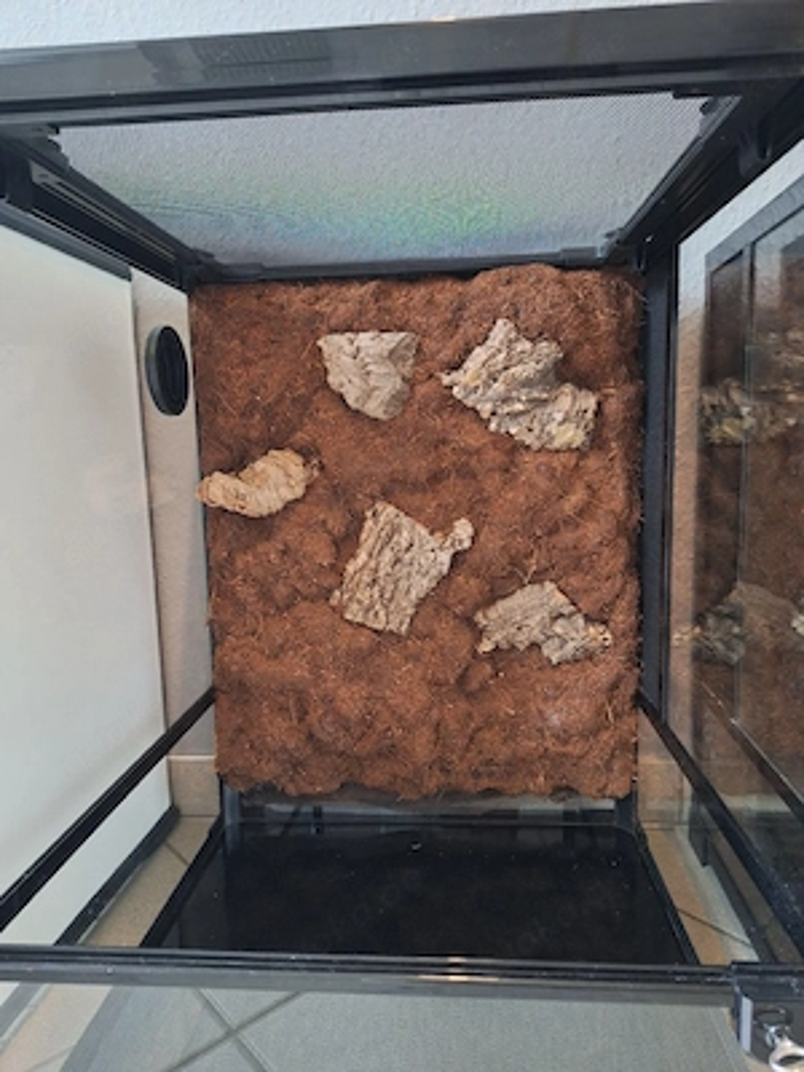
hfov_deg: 58.9
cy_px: 536
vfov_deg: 73.9
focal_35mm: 23
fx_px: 712
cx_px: 402
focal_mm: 5.54
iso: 500
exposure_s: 1/20
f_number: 1.8
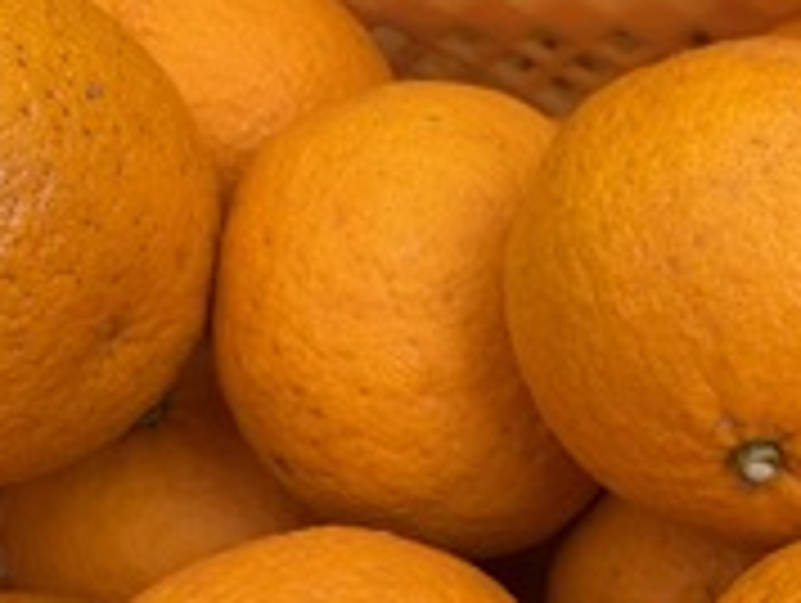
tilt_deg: -68.2
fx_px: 1622
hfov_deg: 25.4
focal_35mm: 70
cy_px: 662
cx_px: 920
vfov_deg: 20.1
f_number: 1.6
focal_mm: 5.96
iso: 50
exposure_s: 1/399
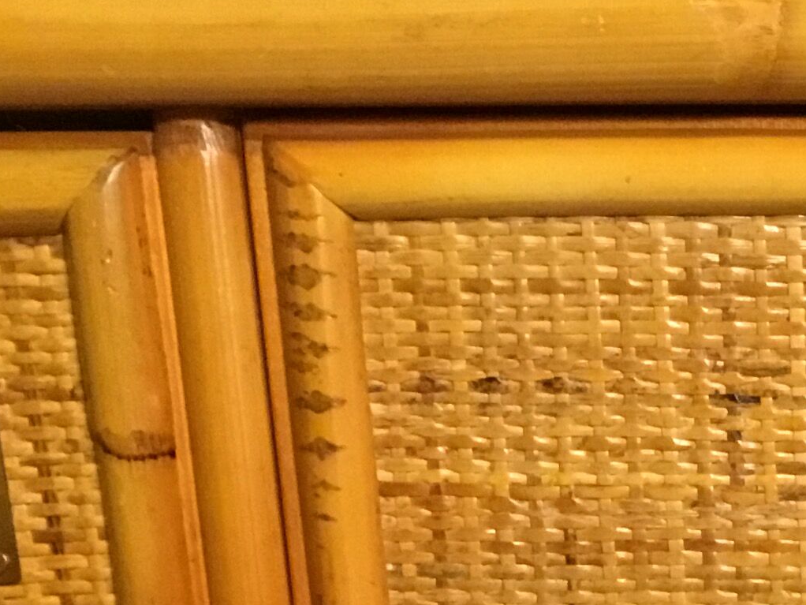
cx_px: 1270
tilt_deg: -13.9
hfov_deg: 17.5
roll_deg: +1.3
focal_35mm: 99
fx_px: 2306
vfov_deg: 14.0
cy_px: 909
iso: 250
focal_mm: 3.3
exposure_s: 1/33
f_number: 2.4
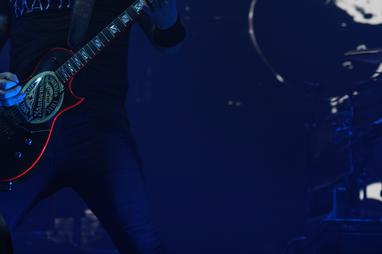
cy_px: 34
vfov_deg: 8.9
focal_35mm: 154
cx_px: 129
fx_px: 1634
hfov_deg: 13.3
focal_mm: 65
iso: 100
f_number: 4
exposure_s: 1/80
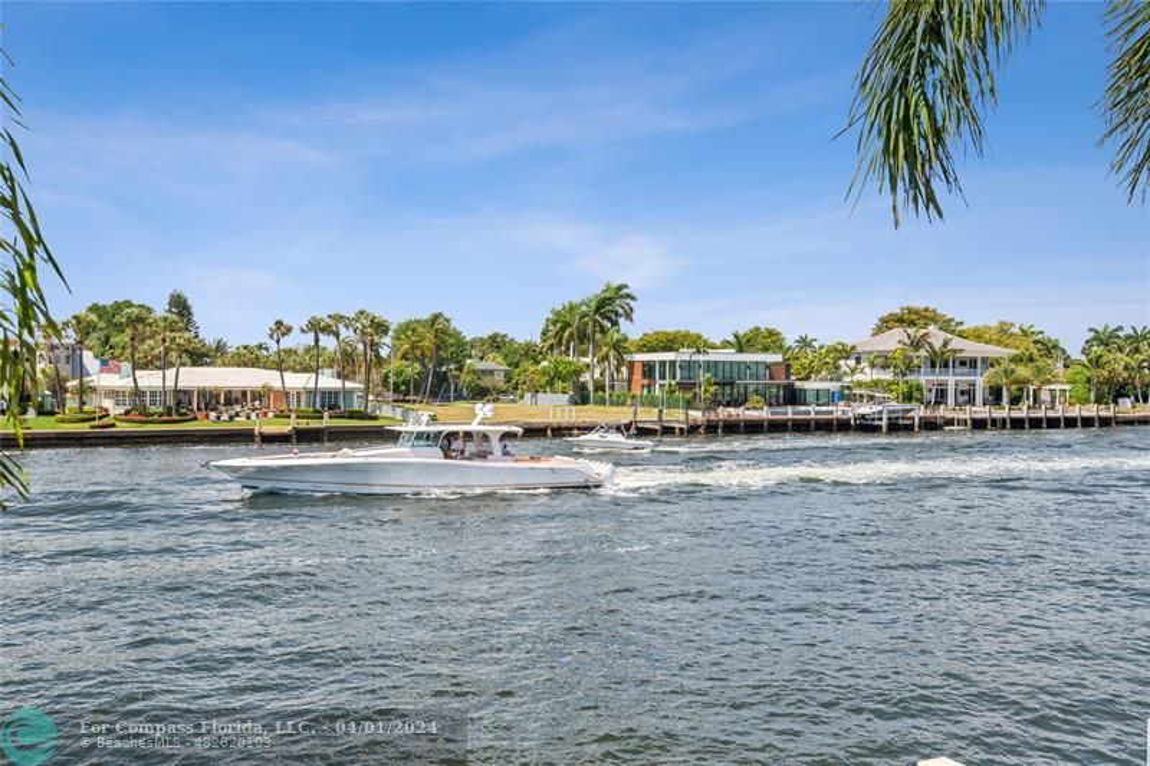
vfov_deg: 37.8
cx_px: 575
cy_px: 383
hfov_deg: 54.4
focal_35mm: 35
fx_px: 1118
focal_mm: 35
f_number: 8
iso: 250
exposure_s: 1/1000
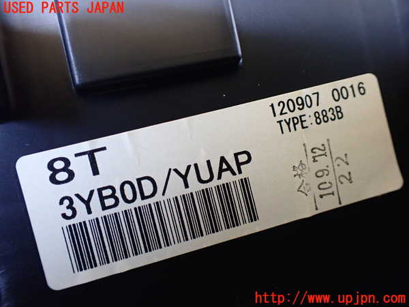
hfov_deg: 60.0
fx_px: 354
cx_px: 204
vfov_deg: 46.8
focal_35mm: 30
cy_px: 154
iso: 800
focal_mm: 5.4
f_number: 2.3
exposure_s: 1/100
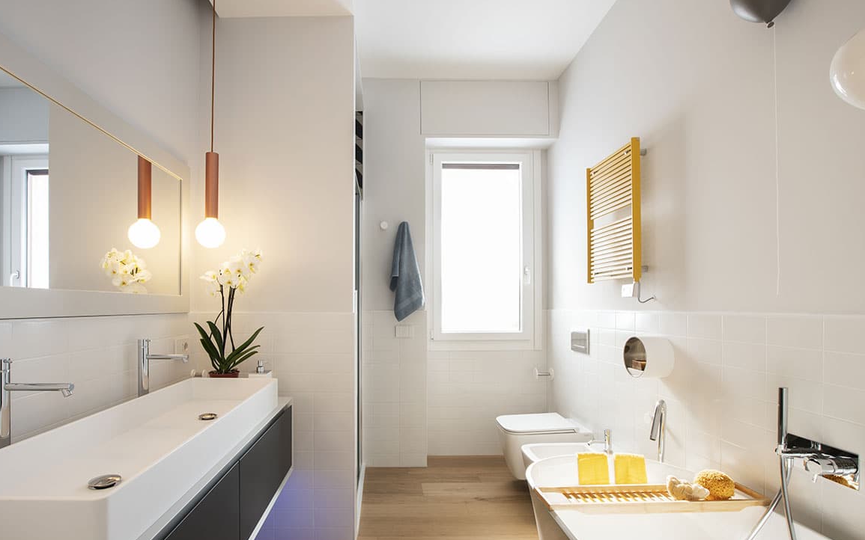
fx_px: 424
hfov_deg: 91.1
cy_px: 286
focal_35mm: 18
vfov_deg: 65.0
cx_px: 428
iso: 200
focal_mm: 17
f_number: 11
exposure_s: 1/30
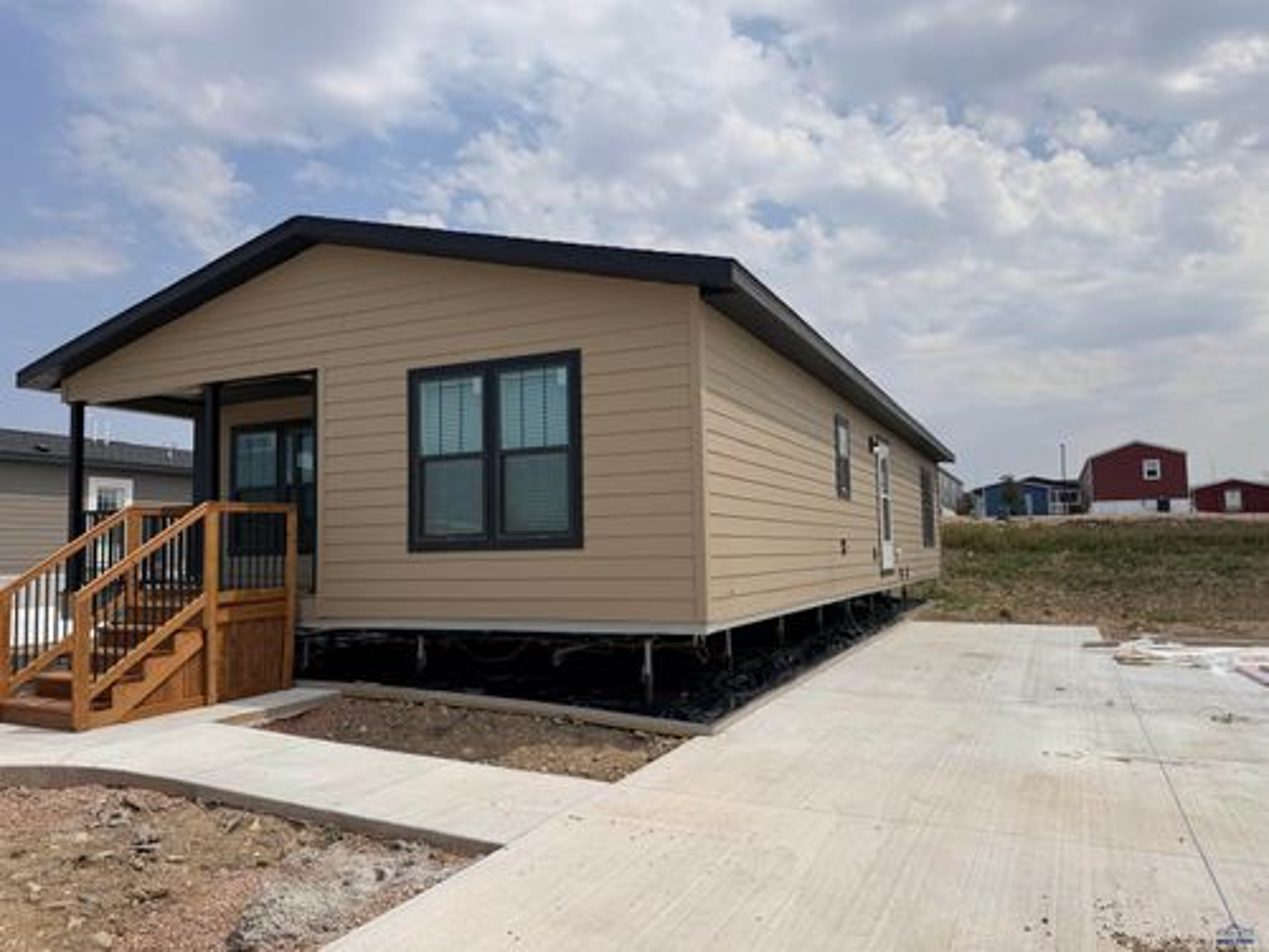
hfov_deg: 71.6
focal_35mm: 24
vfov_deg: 56.8
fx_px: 880
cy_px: 476
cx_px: 634
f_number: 1.78
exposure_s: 1/9091
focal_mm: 6.76
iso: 80
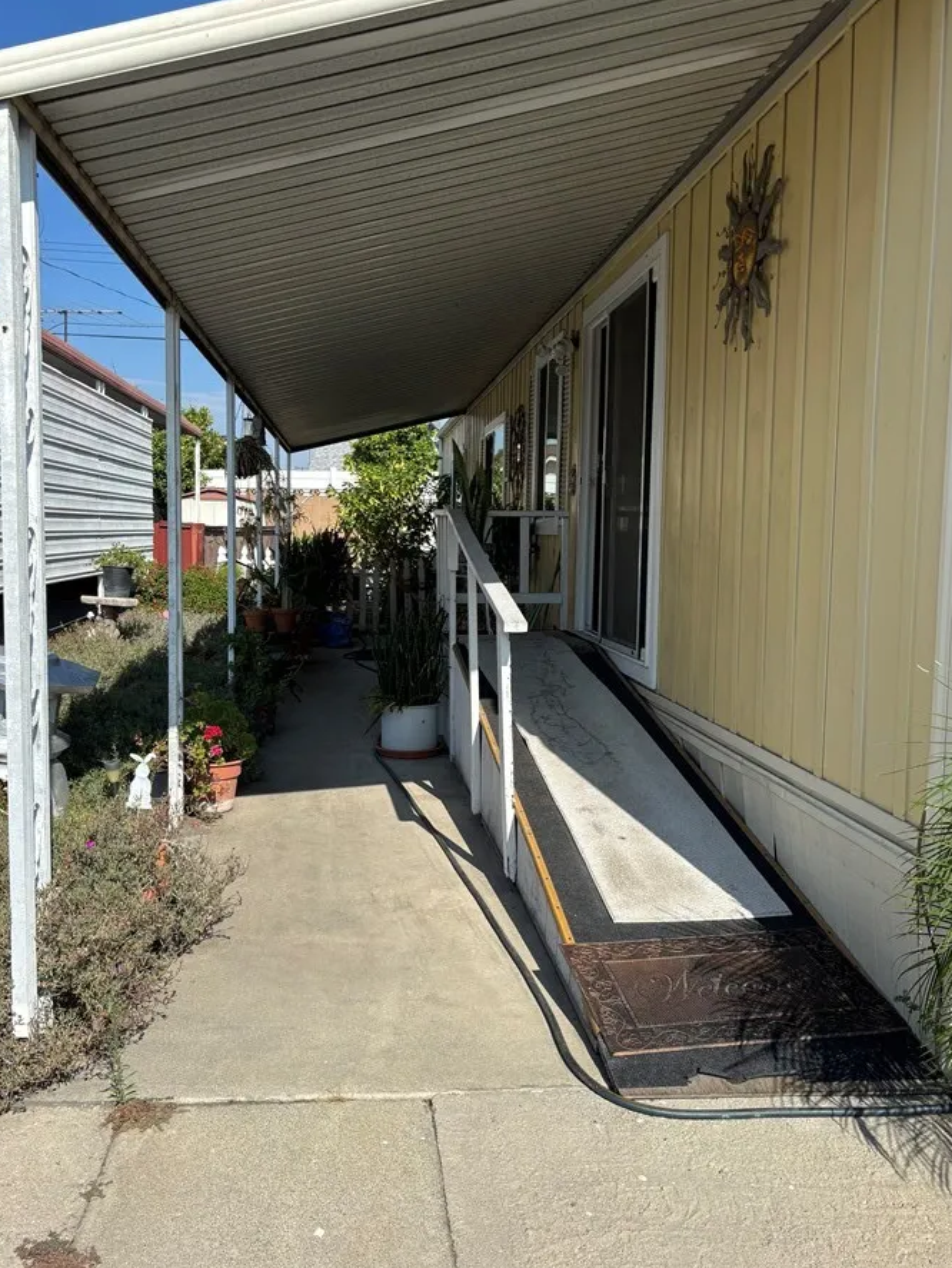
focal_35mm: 30
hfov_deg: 46.8
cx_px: 439
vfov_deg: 59.9
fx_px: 1099
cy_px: 649
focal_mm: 5.96
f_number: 1.6
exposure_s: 1/2933
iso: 50
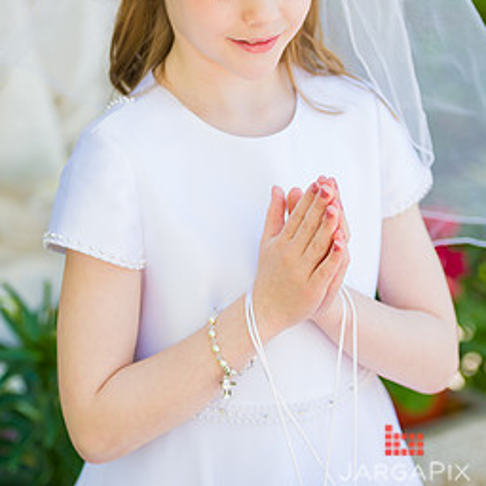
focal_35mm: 146
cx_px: 234
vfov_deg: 11.9
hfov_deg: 12.0
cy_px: 95
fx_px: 2319
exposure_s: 1/500
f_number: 3.2
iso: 200
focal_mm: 98
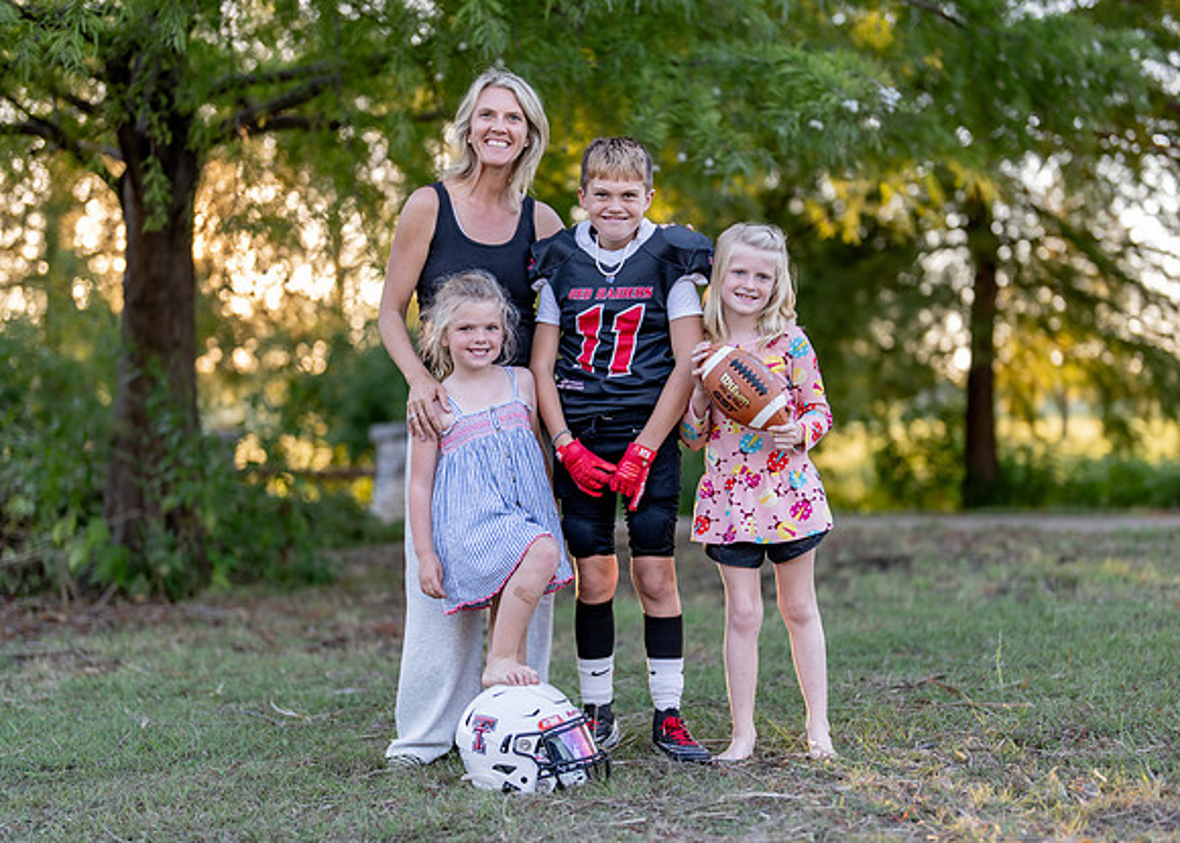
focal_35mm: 63
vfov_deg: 22.7
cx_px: 631
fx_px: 2100
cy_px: 463
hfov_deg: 31.4
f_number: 1.2
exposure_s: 1/400
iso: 100
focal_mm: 50
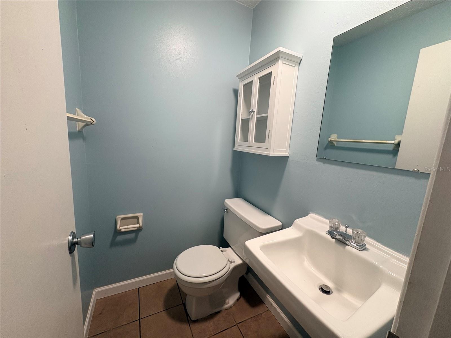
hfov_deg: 102.1
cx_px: 226
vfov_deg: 85.7
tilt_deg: -8.8
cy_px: 169
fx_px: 182
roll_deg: -4.6
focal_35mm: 14
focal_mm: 2.22
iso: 125
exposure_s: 1/60
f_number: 2.2
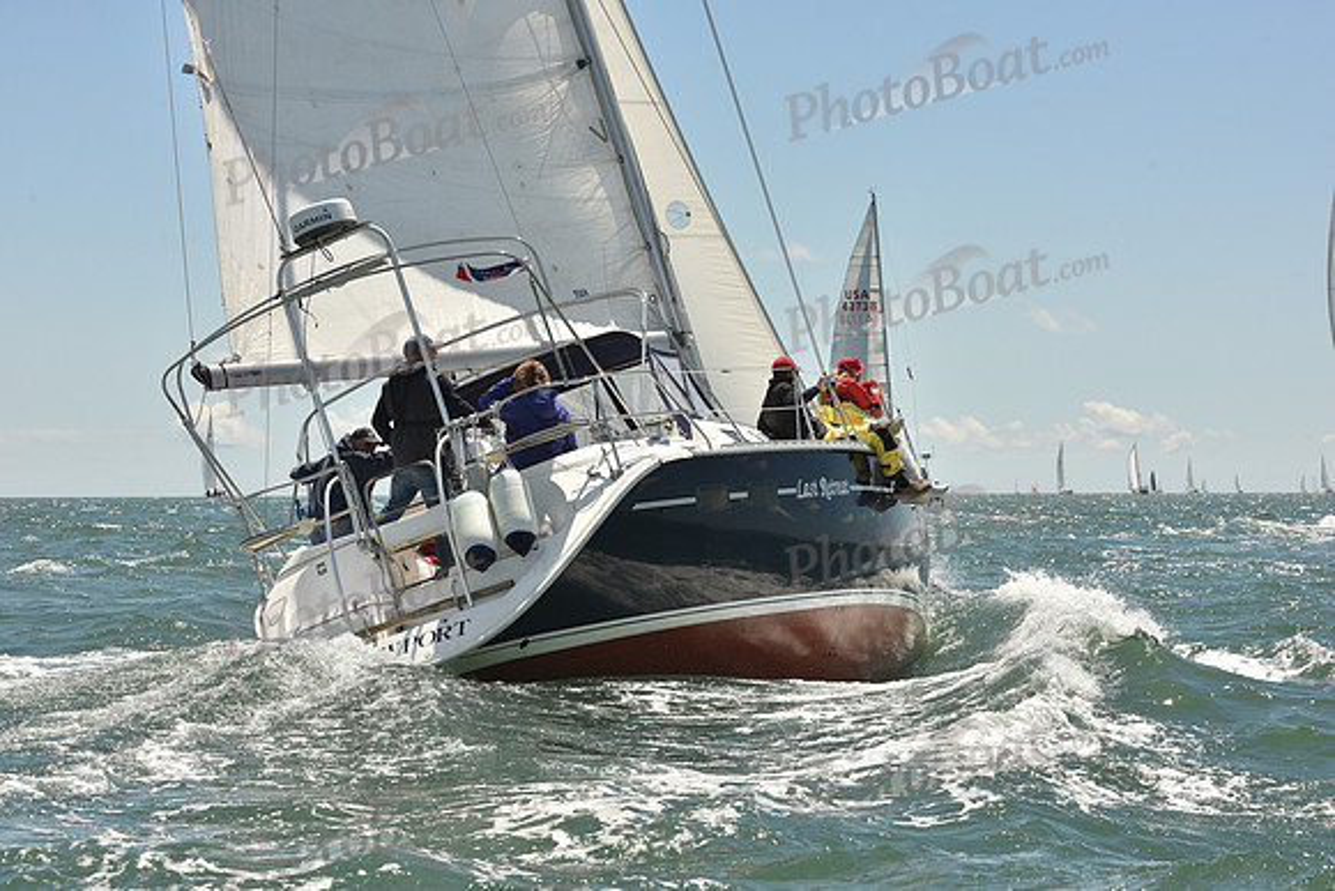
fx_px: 3635
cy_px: 446
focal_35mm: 98
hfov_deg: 20.8
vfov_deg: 14.0
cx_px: 668
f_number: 11
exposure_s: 1/800
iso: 320
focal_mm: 98
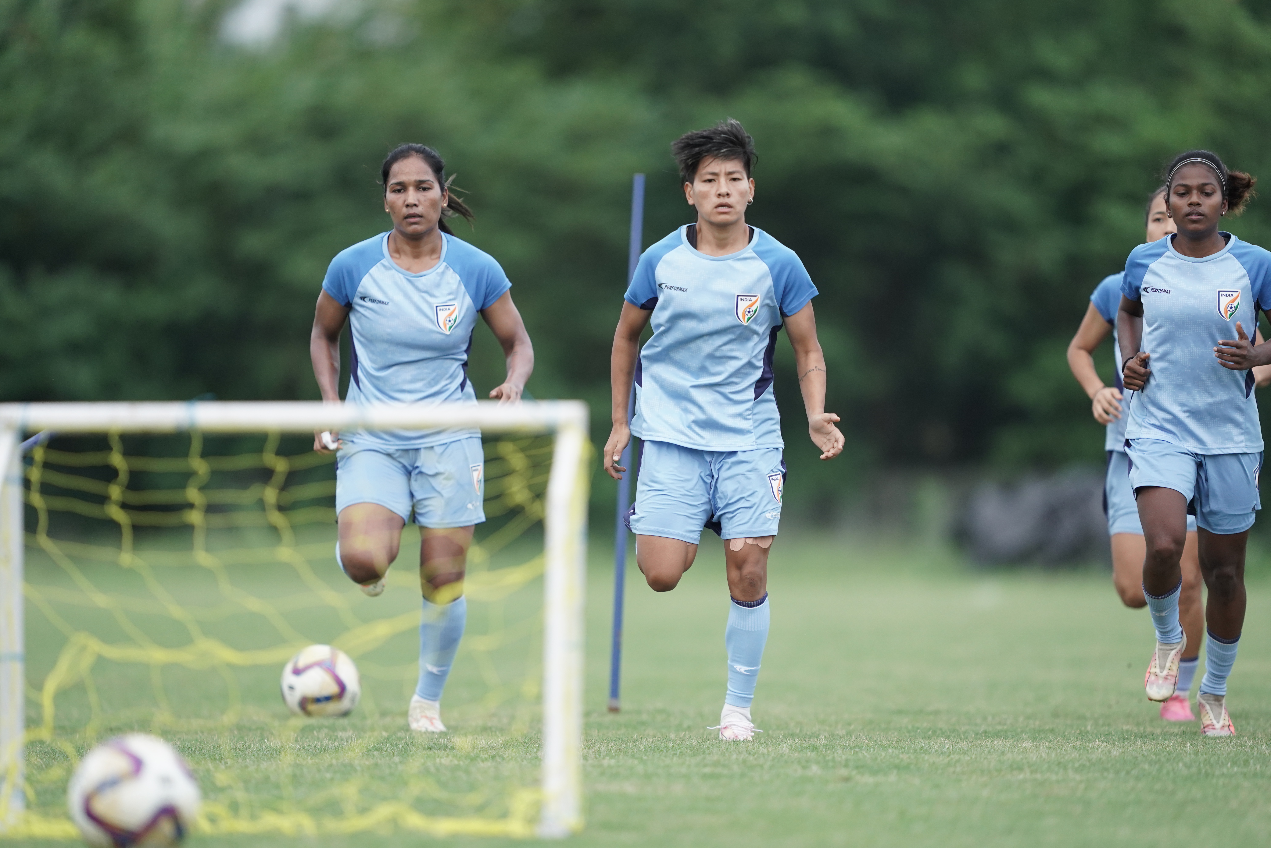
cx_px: 636
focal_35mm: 400
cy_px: 424
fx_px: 14121
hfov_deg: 5.2
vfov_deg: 3.4
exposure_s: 1/2000
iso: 1600
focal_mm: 400
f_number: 2.8
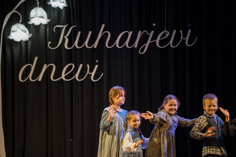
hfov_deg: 11.4
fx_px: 1180
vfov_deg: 7.6
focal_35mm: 180
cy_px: 78
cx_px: 118
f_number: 2.8
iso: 1600
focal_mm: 180
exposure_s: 1/250
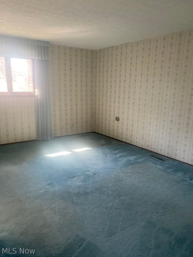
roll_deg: +0.6
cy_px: 128
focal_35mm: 26
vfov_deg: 67.3
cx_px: 96
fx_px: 193
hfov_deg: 53.1
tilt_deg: -11.8
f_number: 1.8
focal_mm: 4.25
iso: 320
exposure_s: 1/60
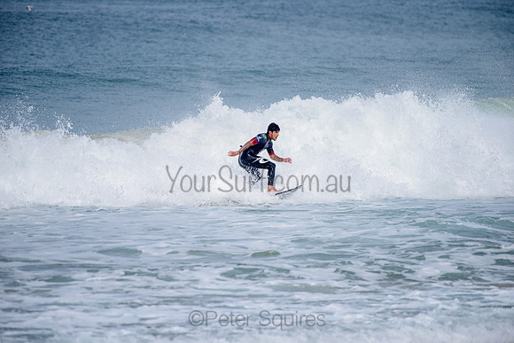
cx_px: 257
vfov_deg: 2.8
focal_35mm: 500
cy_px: 172
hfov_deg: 4.1
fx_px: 7140
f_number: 5.6
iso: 250
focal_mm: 500
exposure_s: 1/2000
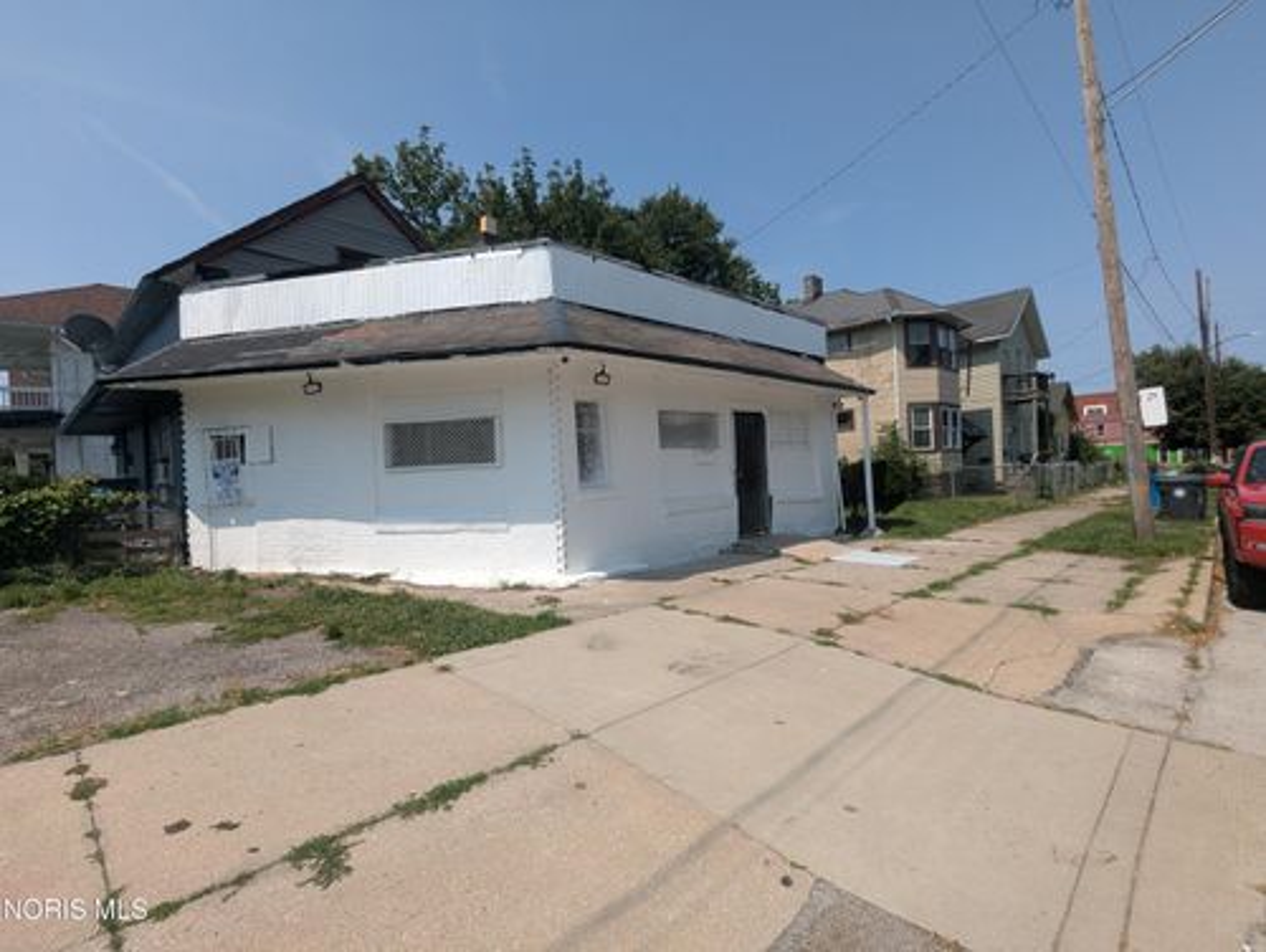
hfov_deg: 94.4
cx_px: 633
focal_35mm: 16
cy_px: 476
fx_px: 586
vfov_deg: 78.2
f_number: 2.2
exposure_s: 1/2841
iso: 48
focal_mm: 2.35
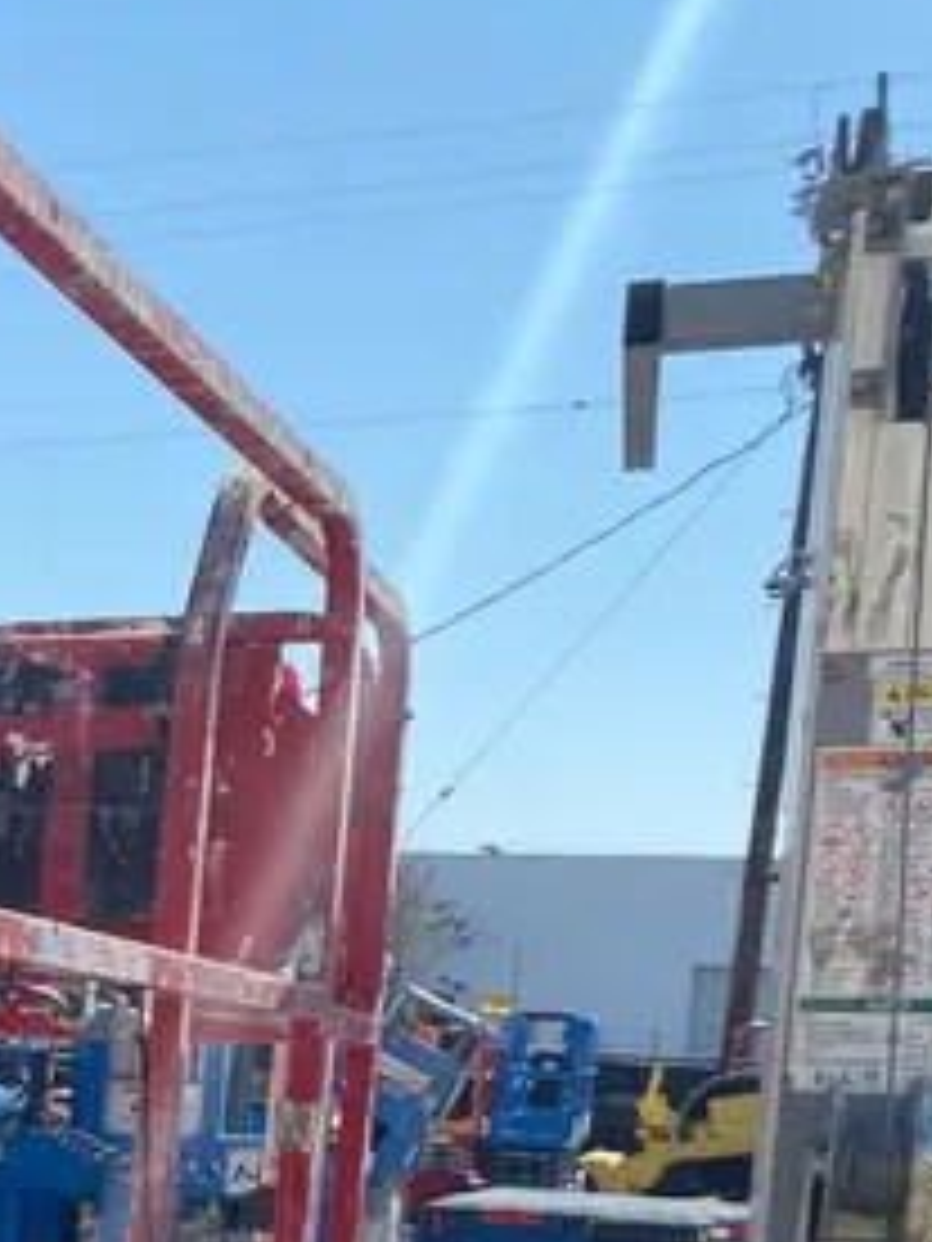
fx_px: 2477
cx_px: -288
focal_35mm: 69
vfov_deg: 25.2
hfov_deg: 19.6
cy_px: 1505
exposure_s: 1/1754
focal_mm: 4.25
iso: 32
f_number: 1.8
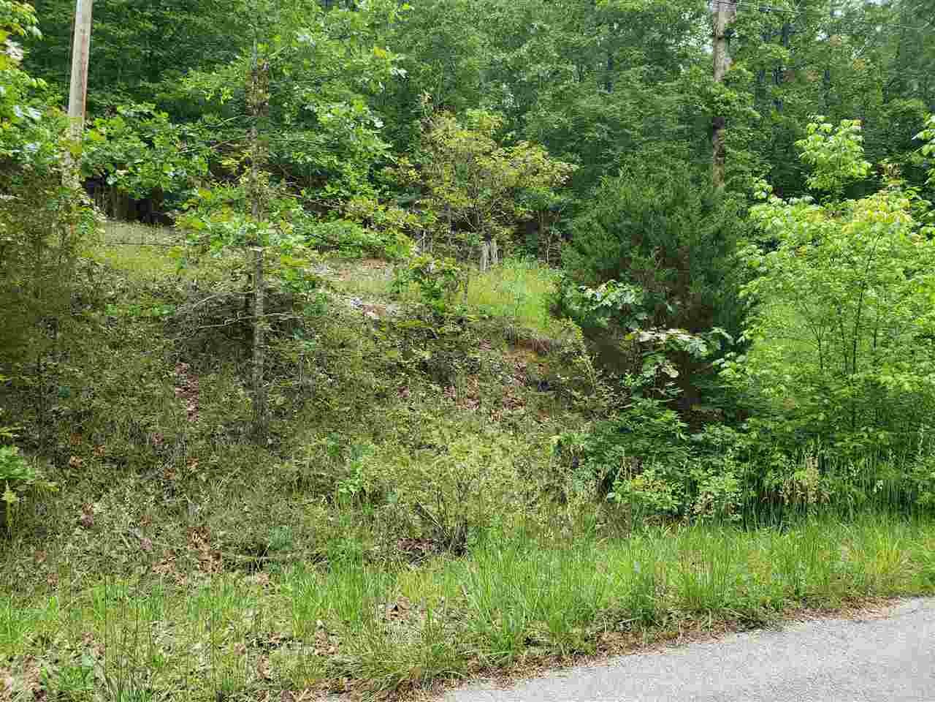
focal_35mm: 26
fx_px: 702
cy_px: 351
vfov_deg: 53.1
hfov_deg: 67.3
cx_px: 468
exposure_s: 1/359
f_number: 2.4
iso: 50
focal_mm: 4.3
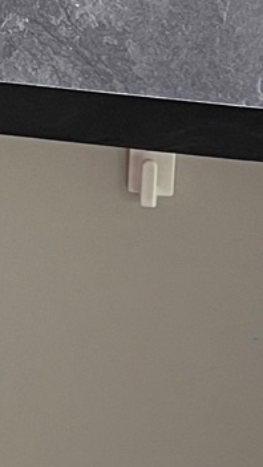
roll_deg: +1.2
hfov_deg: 7.2
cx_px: -145
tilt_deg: -32.3
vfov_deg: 13.0
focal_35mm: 165
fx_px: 2046
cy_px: 111
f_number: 1.6
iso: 125
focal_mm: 5.1
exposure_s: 1/99
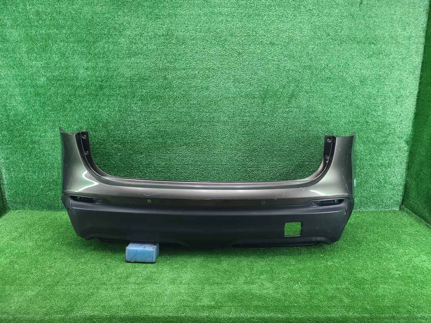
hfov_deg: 67.3
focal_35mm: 26
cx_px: 216
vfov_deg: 53.1
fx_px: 324
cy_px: 162
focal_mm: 5.4
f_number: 1.8
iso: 247
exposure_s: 1/50
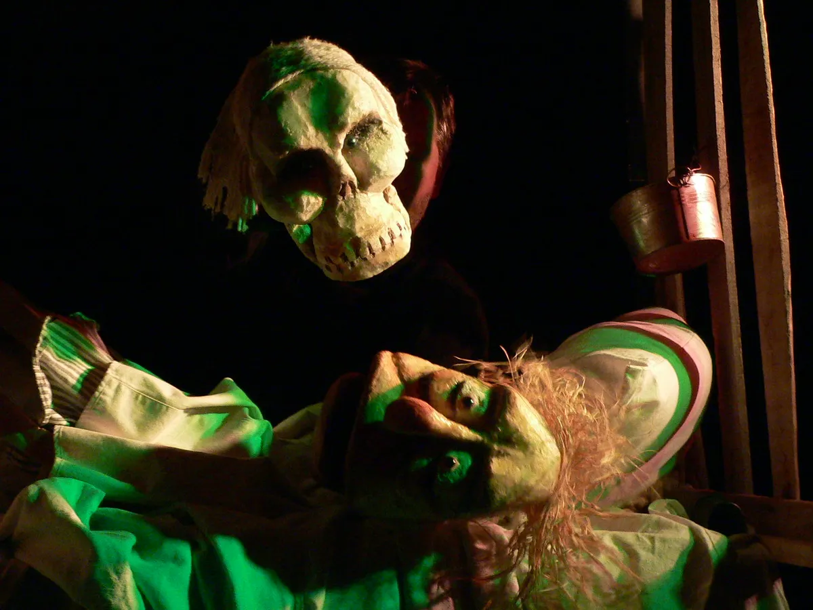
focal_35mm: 76
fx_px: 1785
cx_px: 406
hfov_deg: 25.7
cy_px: 305
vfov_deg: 19.4
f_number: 3.7
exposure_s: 1/30
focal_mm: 12.7
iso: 400
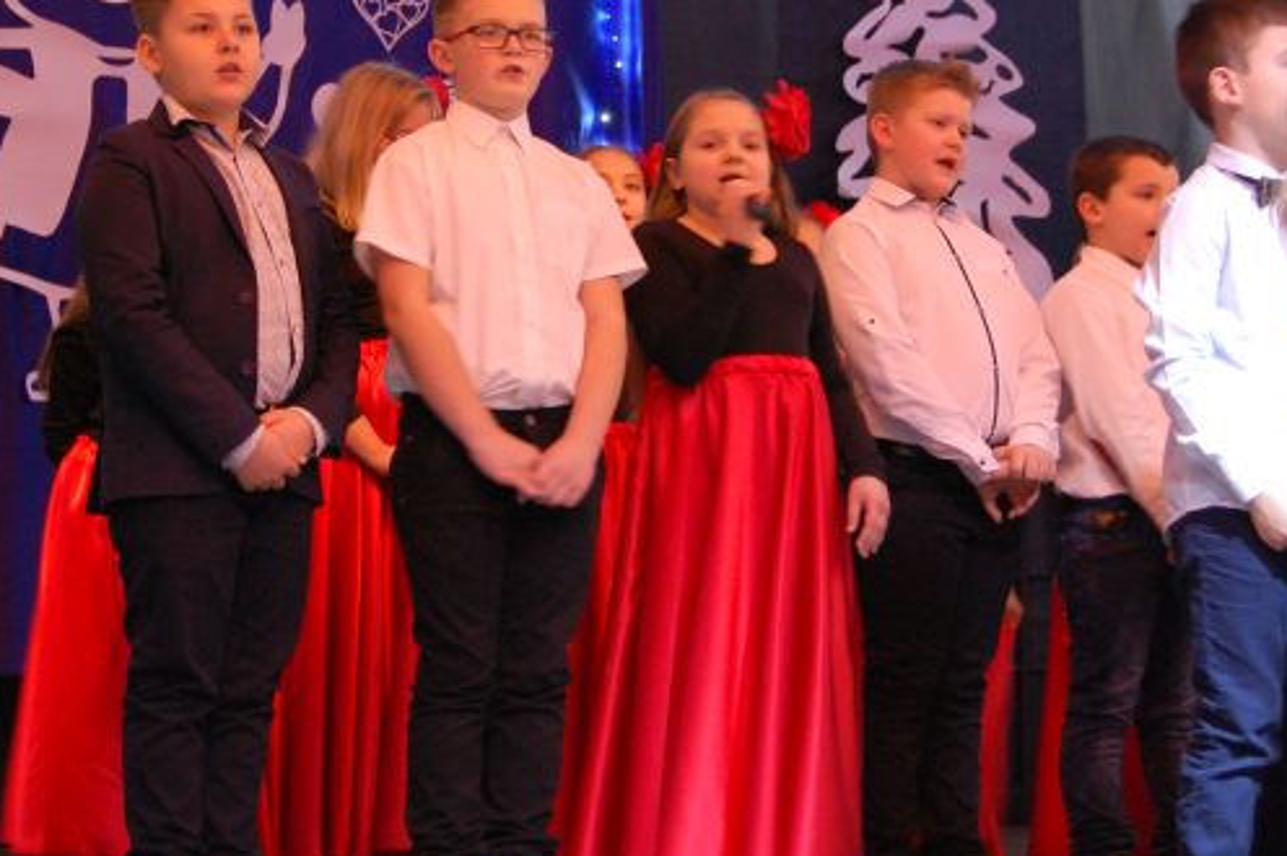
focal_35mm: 92
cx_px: 563
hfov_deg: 22.1
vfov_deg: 14.8
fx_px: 3287
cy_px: 213
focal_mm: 38
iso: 900
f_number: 5
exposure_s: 1/8
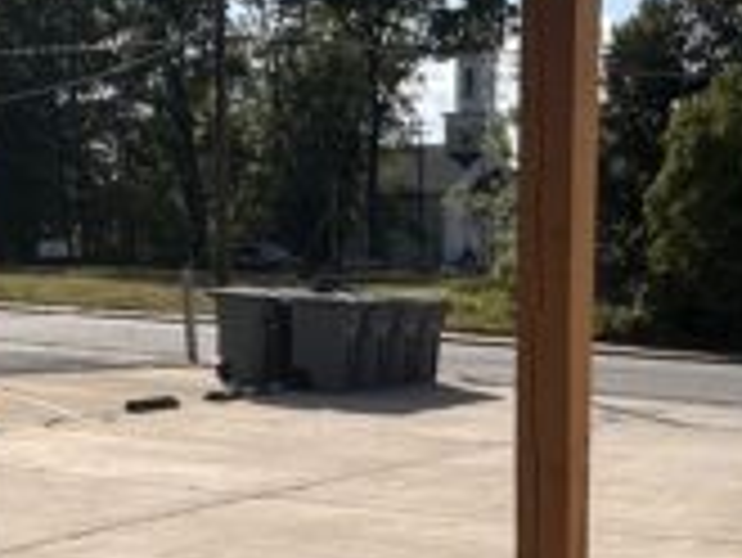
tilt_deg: -15.7
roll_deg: +0.7
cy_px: 706
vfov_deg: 20.0
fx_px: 1459
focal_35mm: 68
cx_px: 513
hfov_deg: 28.3
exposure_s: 1/2304
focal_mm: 2.22
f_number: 2.2
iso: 40
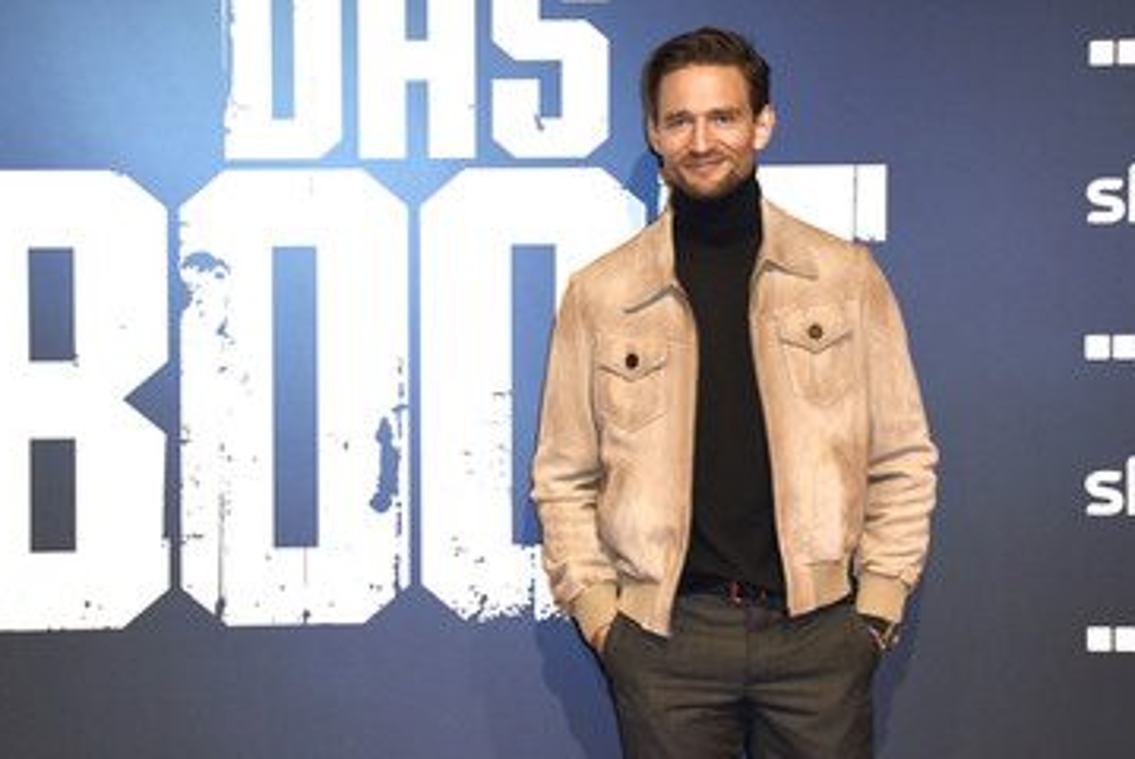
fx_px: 2670
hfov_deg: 24.0
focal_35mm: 85
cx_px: 469
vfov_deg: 16.2
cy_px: 348
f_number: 6.3
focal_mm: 45
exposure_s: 1/160
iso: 500
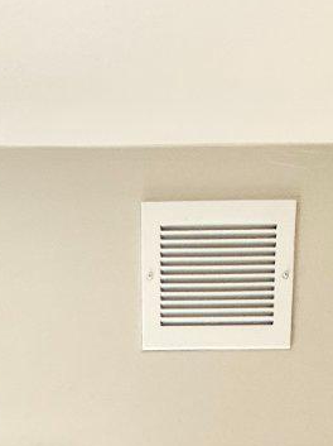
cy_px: 958
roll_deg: -0.4
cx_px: 143
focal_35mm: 61
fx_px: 784
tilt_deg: -17.1
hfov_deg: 24.0
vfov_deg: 17.6
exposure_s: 1/430
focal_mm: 2.22
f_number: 2.2
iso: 64
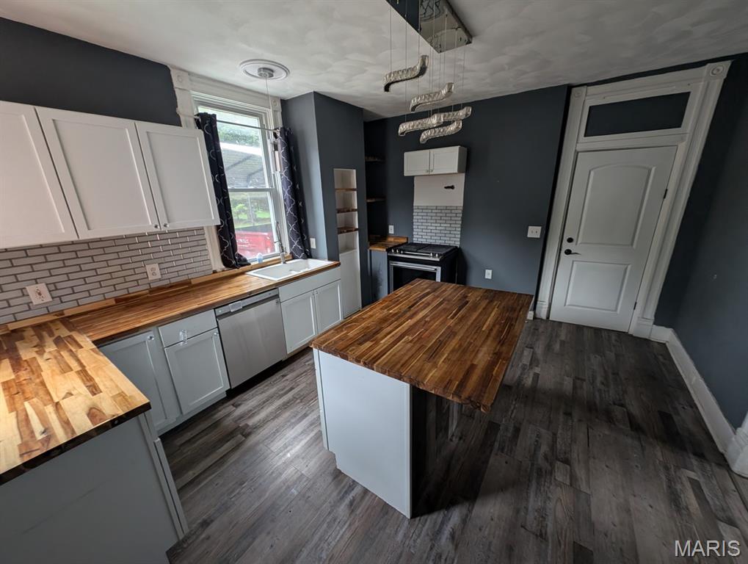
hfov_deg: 110.4
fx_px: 260
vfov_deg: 94.7
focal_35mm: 12
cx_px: 374
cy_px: 282
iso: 128
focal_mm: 2.23
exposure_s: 1/33.5
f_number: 1.95
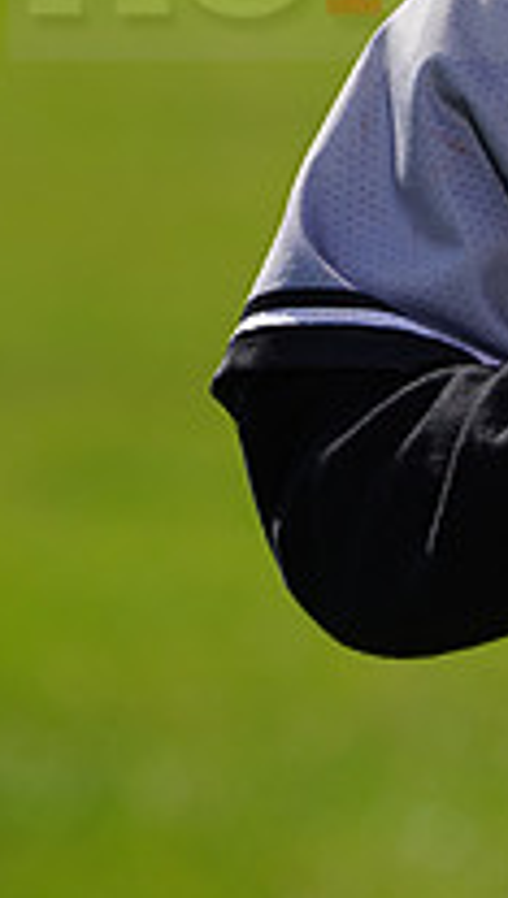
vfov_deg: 2.7
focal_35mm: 794
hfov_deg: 1.5
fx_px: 18944
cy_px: -78
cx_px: 784
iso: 100
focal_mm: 271
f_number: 8
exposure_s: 1/250
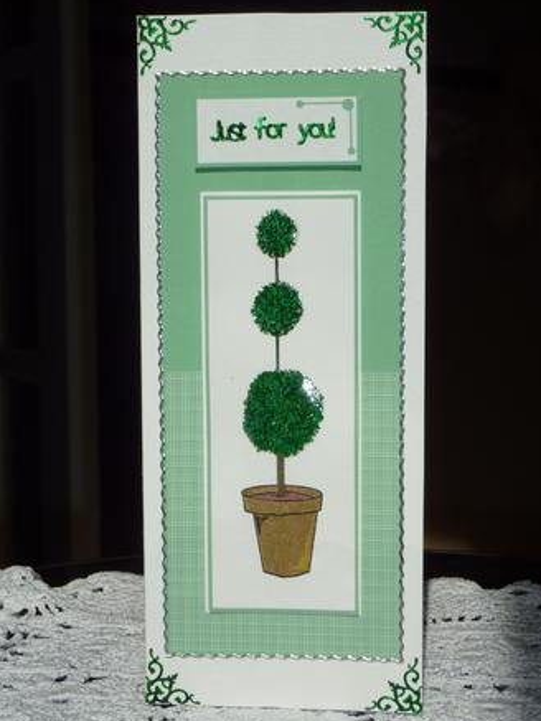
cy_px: 361
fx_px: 1437
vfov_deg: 28.2
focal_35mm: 69
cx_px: 277
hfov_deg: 21.3
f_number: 5.6
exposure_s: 1/800
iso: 100
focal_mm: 11
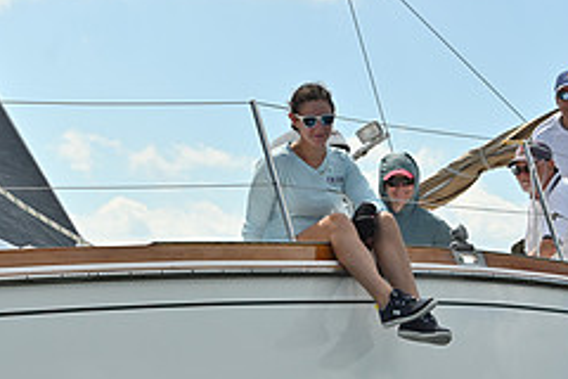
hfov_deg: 12.1
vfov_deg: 8.1
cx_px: 170
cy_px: 349
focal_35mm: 169
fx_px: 2666
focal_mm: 70
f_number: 7.1
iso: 250
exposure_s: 1/1250
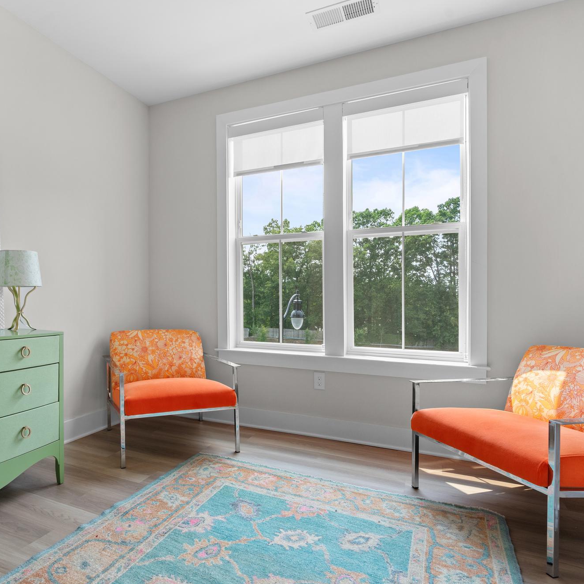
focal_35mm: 21
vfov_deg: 72.1
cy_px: 296
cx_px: 222
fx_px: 401
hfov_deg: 71.1
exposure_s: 1/25
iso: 500
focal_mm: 16
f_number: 8
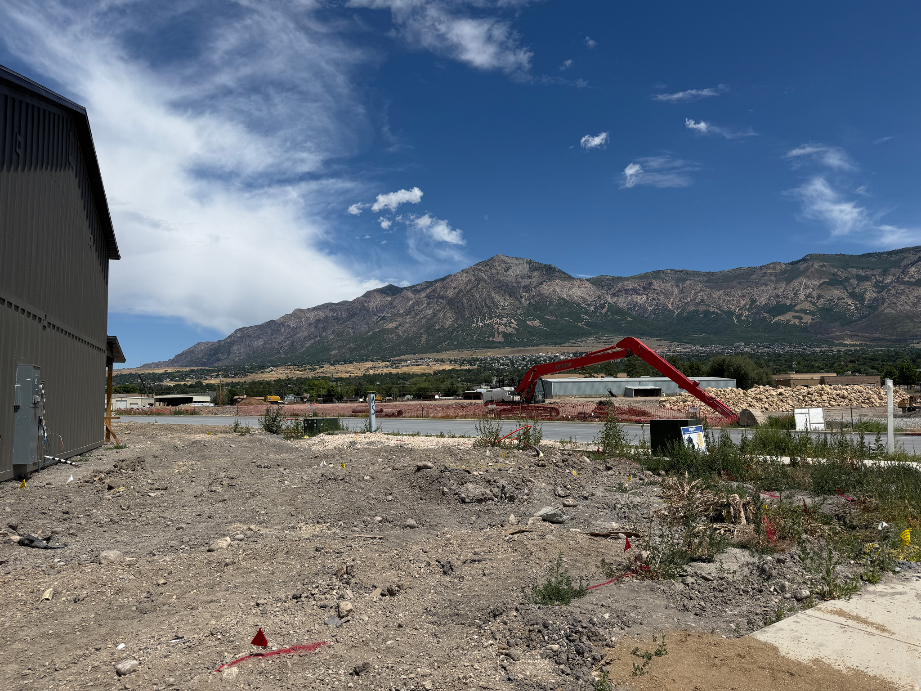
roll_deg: +0.8
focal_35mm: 24
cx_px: 460
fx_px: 639
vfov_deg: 56.8
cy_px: 346
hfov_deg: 71.6
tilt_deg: +5.4
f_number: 1.78
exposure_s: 1/9091
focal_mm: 6.76
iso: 80
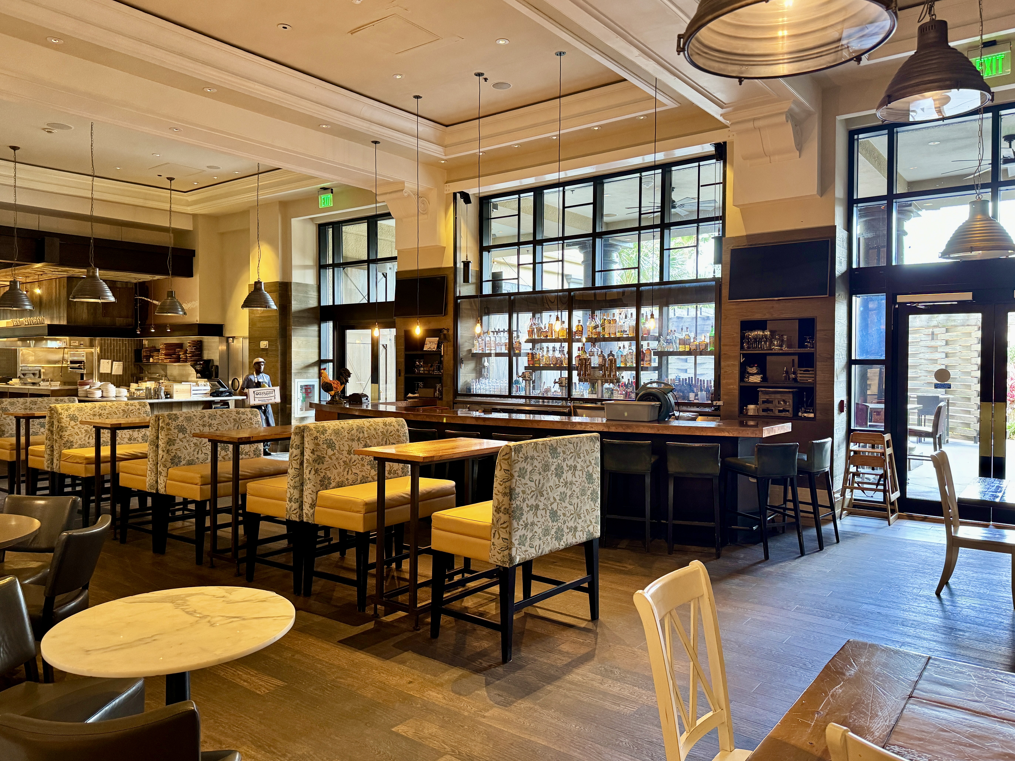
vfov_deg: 54.9
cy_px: 370
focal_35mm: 25
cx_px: 496
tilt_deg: -2.0
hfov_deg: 69.4
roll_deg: -0.6
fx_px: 733
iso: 320
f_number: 1.78
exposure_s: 1/60
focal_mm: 6.76
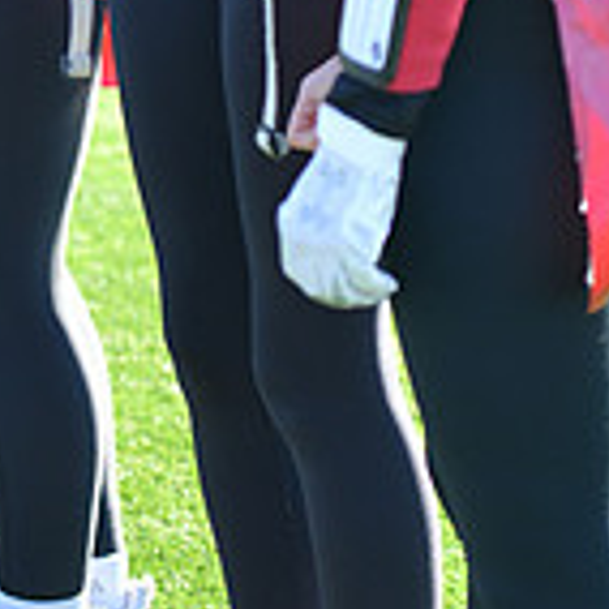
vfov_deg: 7.1
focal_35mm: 243
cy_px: -159
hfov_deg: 7.2
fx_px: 4837
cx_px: 109
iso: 450
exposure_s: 1/1600
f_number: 3.2
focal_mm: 70
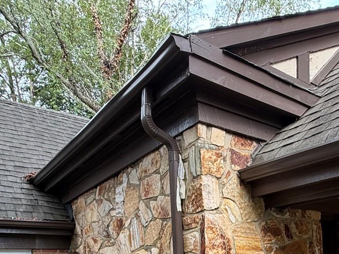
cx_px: 254
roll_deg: +1.7
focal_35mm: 37
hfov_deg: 48.2
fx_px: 362
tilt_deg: -6.2
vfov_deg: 32.1
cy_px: 305
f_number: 2.2
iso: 80
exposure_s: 1/121
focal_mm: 2.22
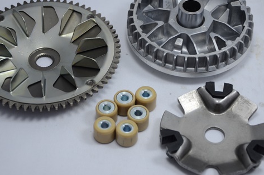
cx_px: 121
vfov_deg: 12.3
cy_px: 73
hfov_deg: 18.4
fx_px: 813
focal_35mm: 111
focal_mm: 58
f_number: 5.6
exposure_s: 1/50
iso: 100
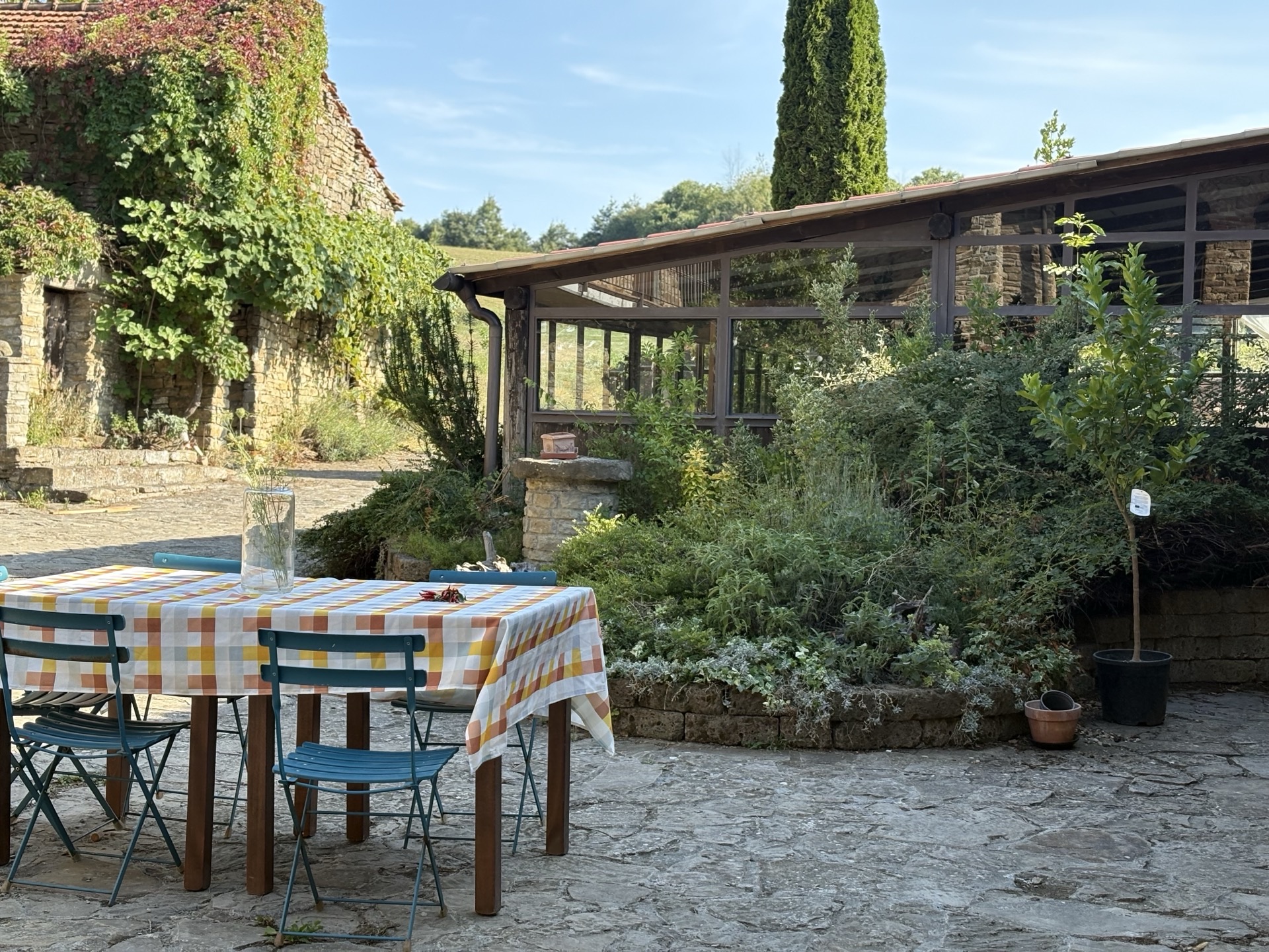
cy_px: 476
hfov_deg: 36.8
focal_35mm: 52
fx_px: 1906
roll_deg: -0.1
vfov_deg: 28.0
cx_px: 634
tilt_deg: -1.0
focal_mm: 5.96
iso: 40
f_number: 1.6
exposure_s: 1/830
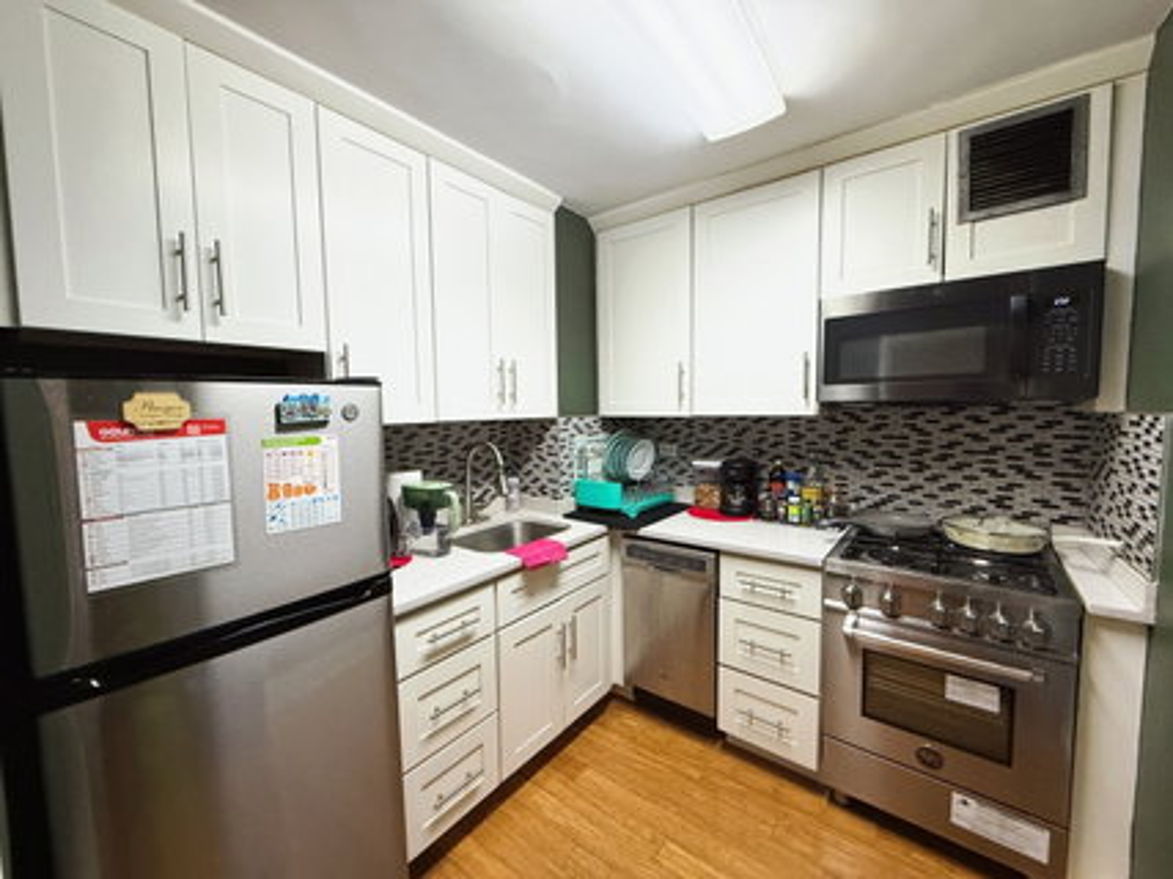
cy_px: 440
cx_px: 586
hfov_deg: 102.1
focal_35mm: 14
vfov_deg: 85.6
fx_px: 474
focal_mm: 2.22
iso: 250
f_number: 2.2
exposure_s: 1/120
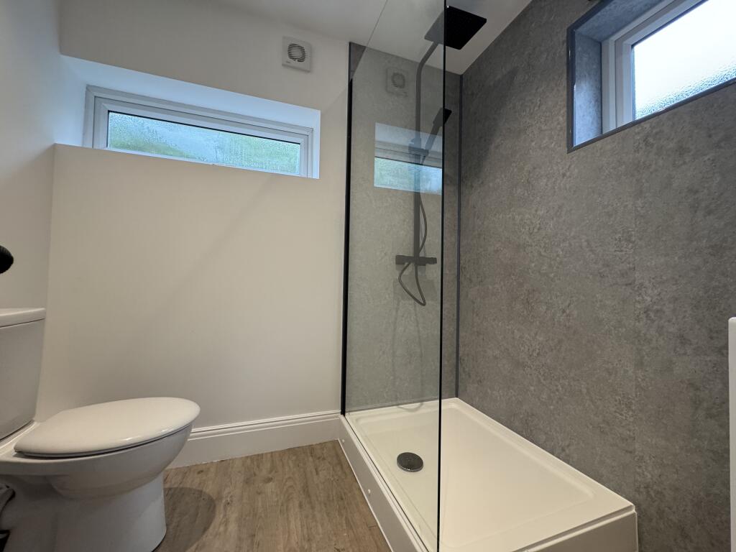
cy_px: 276
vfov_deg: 85.7
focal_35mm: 14
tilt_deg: +2.4
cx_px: 368
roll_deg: -0.6
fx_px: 298
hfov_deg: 102.1
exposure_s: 1/100
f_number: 2.2
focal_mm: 2.22
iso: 200
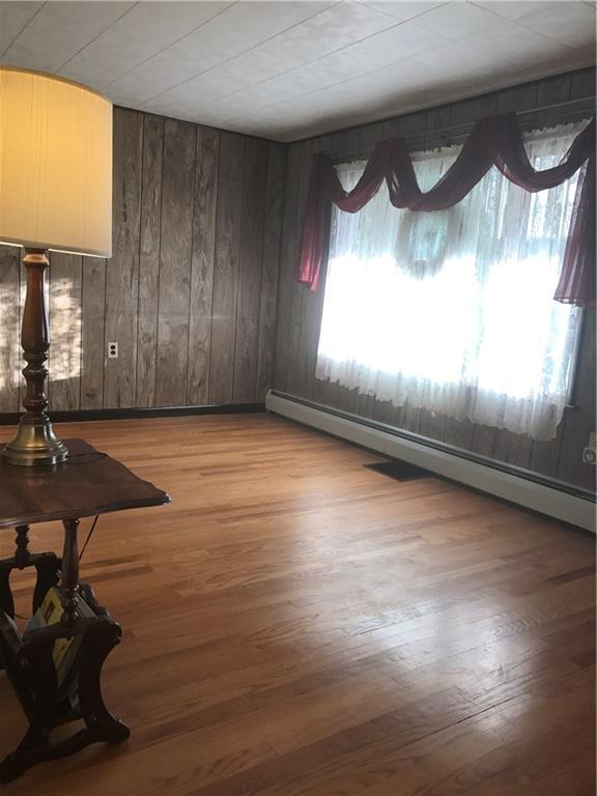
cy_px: 398
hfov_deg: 49.7
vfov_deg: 63.4
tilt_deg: -8.4
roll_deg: -4.7
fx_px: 644
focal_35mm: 28
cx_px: 298
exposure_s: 1/120
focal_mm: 3.99
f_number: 1.8
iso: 40
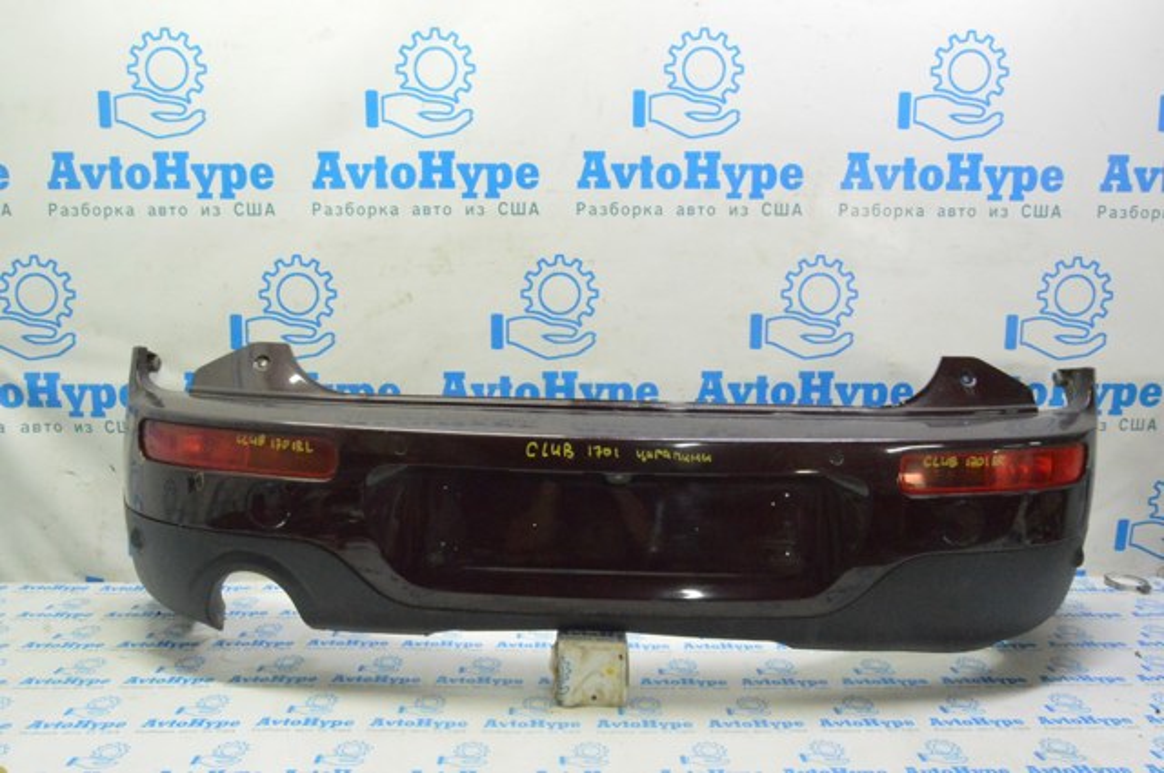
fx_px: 872
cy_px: 386
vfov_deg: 47.8
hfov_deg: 67.4
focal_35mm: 27
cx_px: 582
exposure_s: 1/20
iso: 6400
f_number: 20
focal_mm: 18
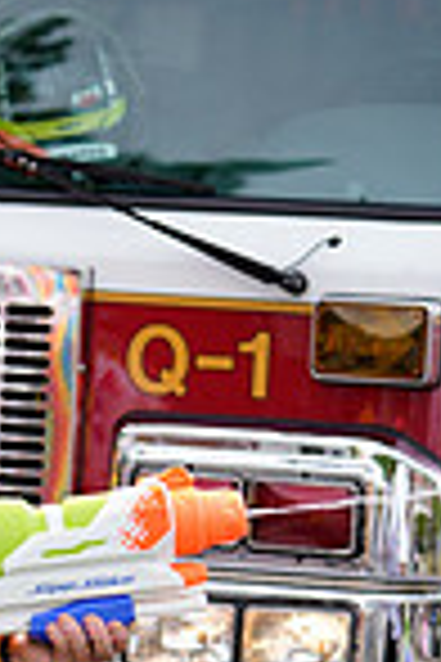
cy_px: 657
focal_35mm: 277
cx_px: -353
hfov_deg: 4.9
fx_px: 5089
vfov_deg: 7.4
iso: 200
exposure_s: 1/400
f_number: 2.8
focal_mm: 70
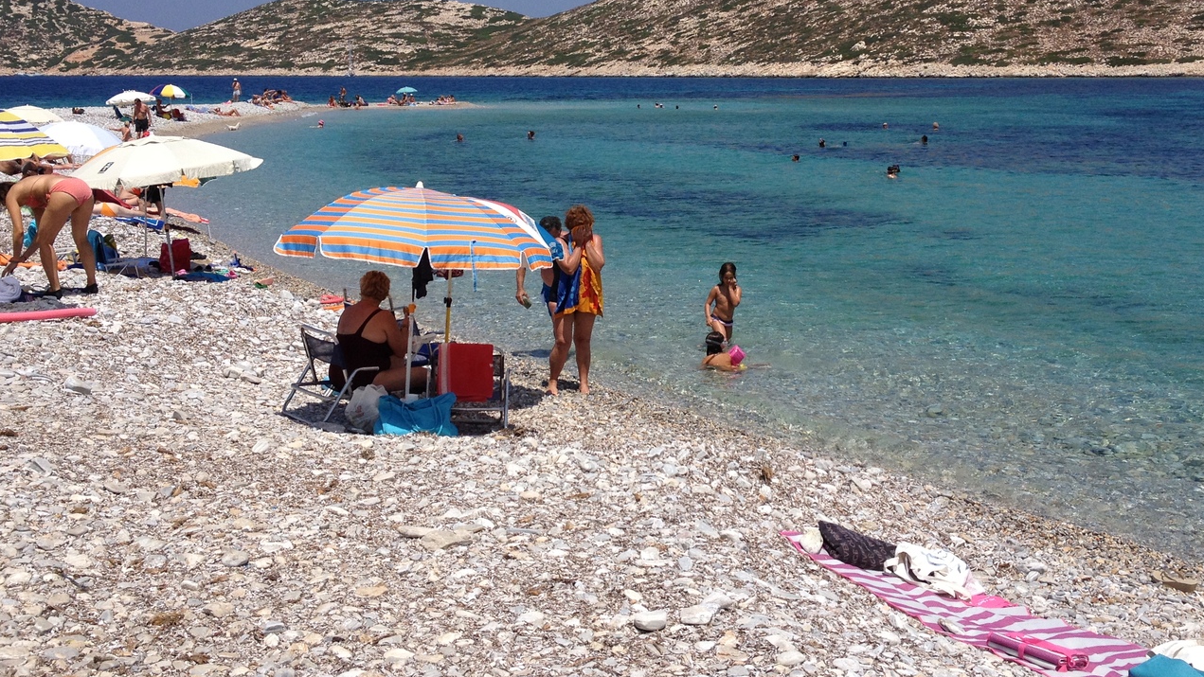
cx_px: 681
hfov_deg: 42.8
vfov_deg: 24.8
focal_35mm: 48
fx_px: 1532
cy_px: 223
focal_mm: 4.28
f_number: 2.4
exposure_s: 1/3460
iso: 50
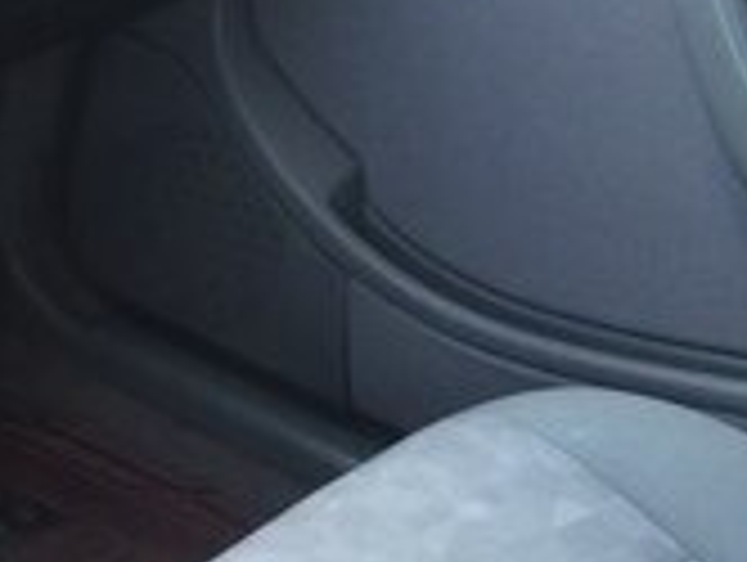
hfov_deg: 14.5
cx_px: -684
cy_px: 488
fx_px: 2485
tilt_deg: -36.5
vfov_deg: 12.8
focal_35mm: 115
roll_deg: -3.5
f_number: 2.2
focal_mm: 4.15
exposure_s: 1/100
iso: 40
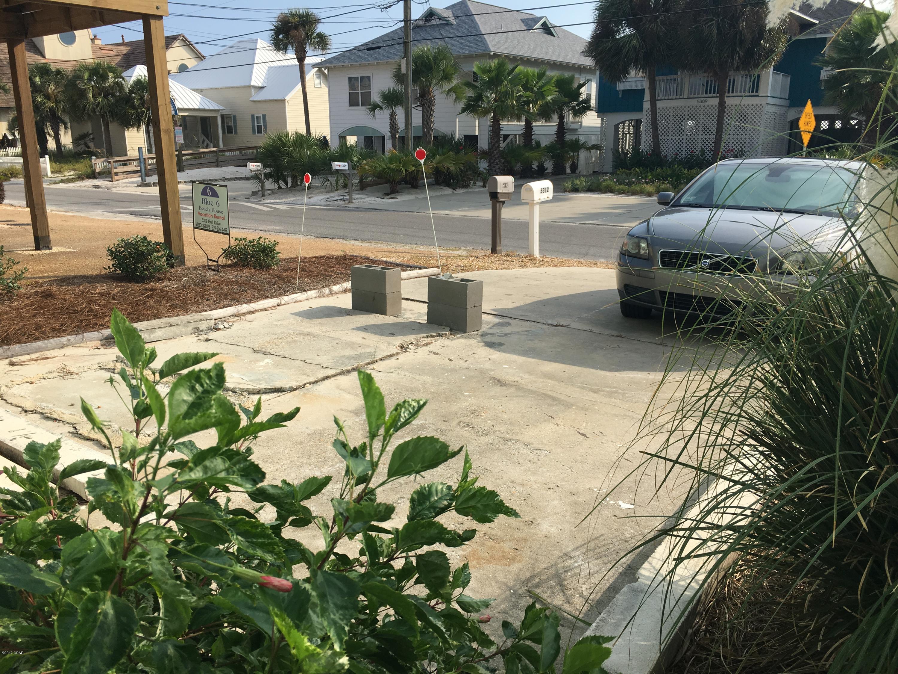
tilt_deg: -14.1
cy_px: 337
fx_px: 752
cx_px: 449
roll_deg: +0.8
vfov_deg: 48.2
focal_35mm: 29
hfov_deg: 61.7
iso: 25
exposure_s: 1/1399
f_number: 2.2
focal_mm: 4.15
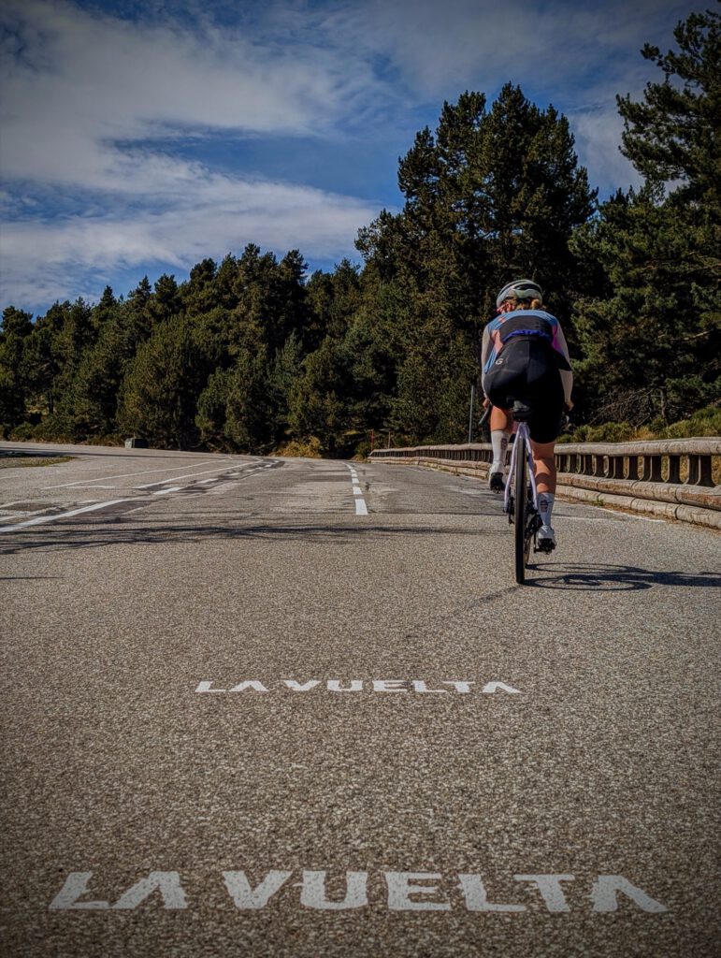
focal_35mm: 49
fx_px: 1357
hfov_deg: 29.7
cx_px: 360
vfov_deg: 38.9
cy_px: 479
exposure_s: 1/1311
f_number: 1.68
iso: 22
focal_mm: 6.9
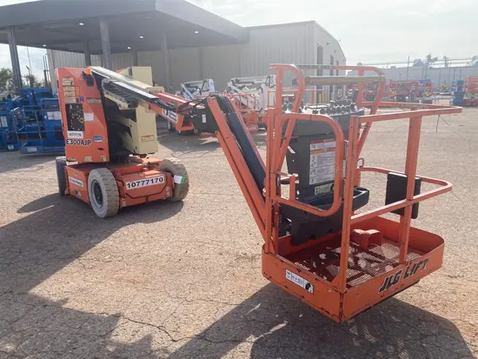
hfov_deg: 63.4
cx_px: 239
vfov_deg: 49.8
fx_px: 387
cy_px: 180
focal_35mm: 28
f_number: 1.8
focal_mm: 3.99
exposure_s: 1/1473
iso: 20
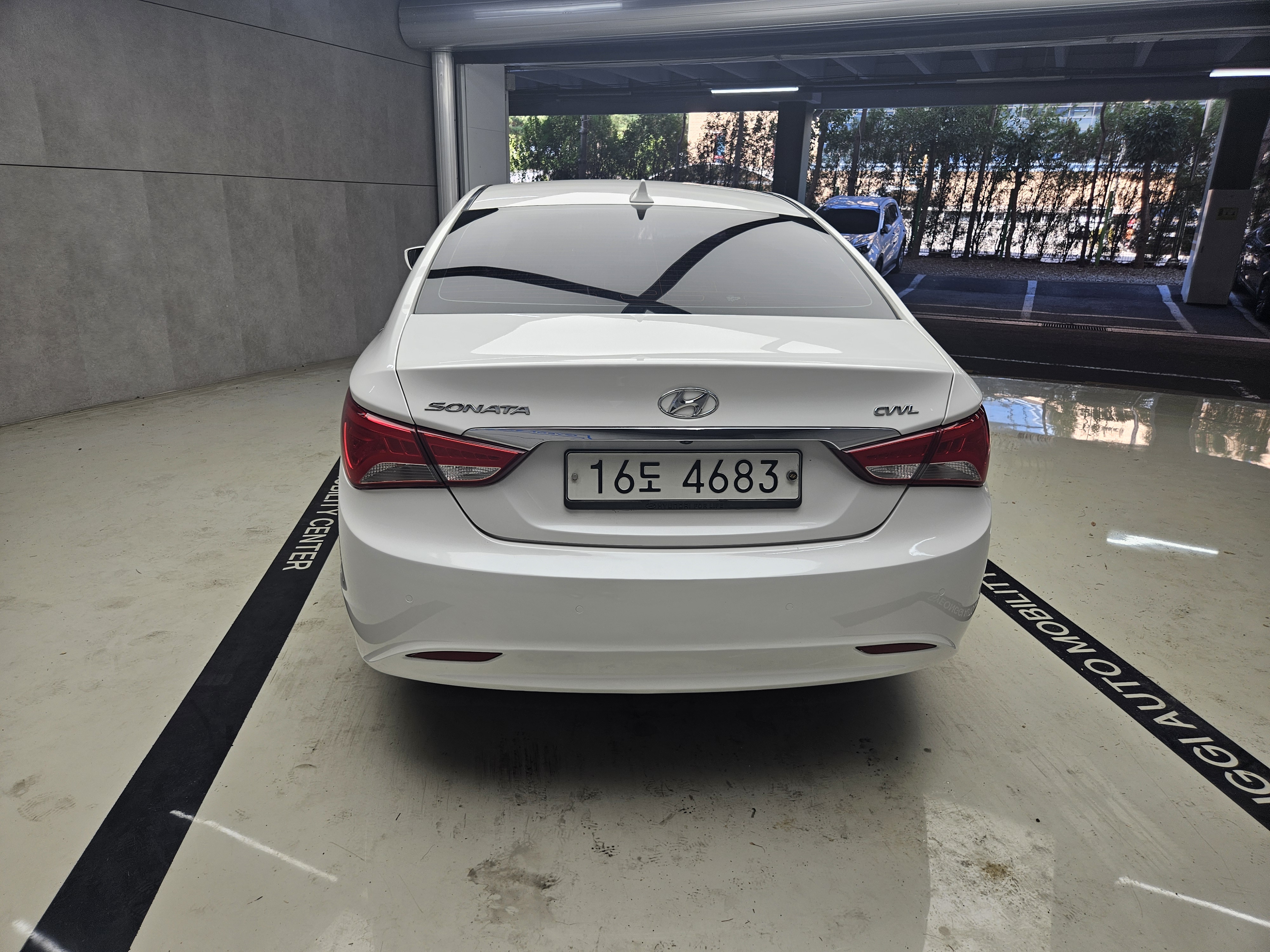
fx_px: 844
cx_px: 635
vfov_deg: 58.9
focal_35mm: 23
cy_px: 476
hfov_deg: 73.9
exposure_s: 1/145
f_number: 1.8
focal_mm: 5.4
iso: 25
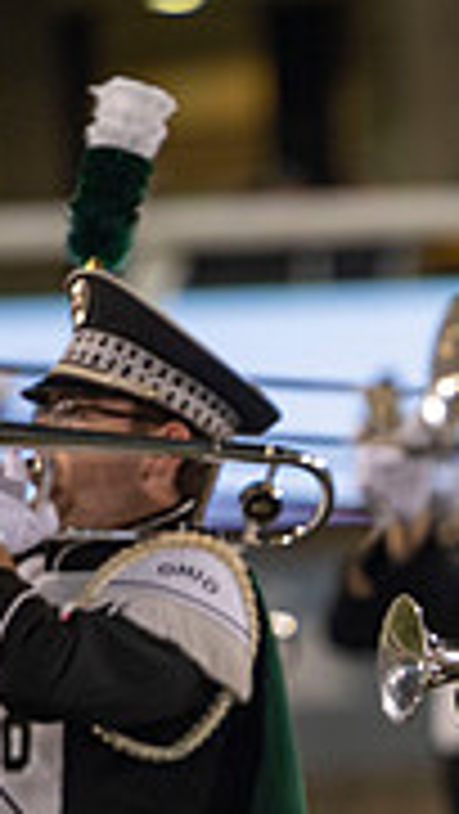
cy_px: 720
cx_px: 850
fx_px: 14520
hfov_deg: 1.8
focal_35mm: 672
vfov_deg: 3.2
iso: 1000
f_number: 2.8
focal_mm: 200
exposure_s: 1/500
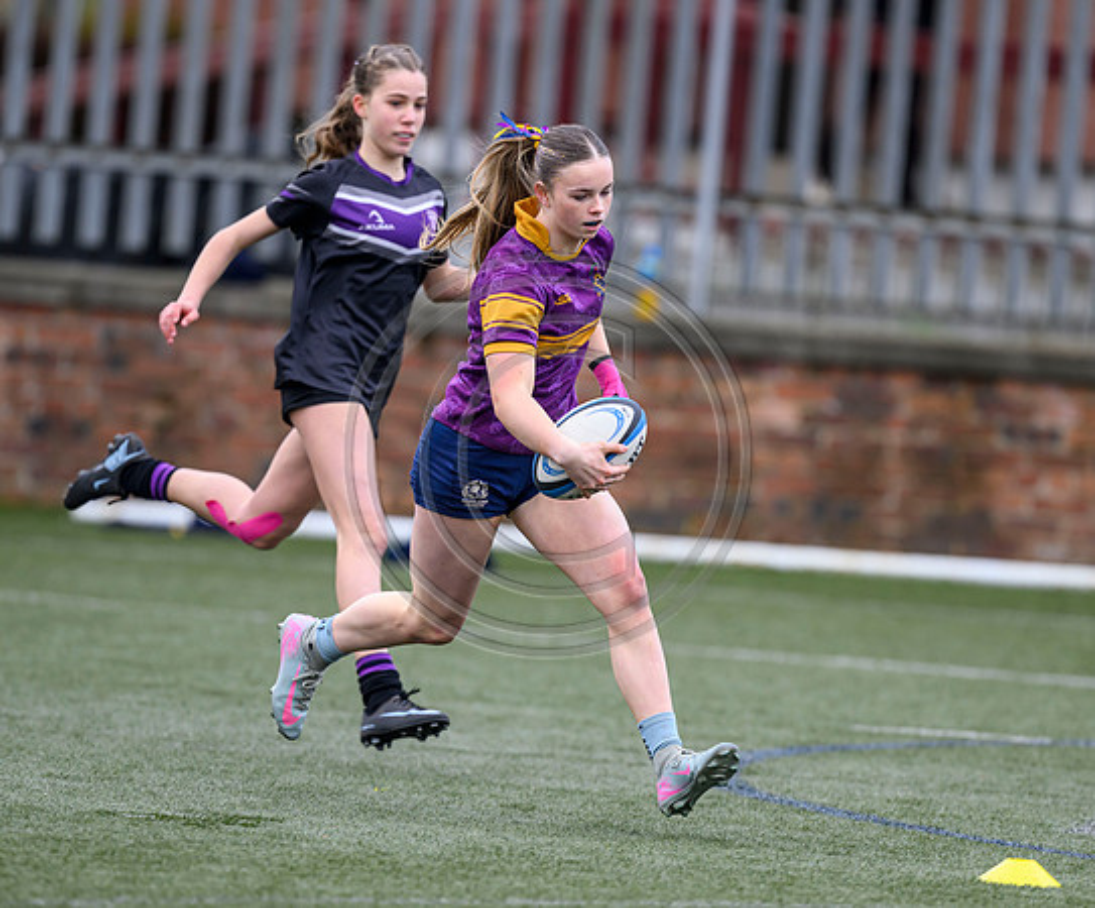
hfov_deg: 4.0
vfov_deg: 3.3
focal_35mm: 479
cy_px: 472
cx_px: 527
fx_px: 15751
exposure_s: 1/1600
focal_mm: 400
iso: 640
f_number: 3.5
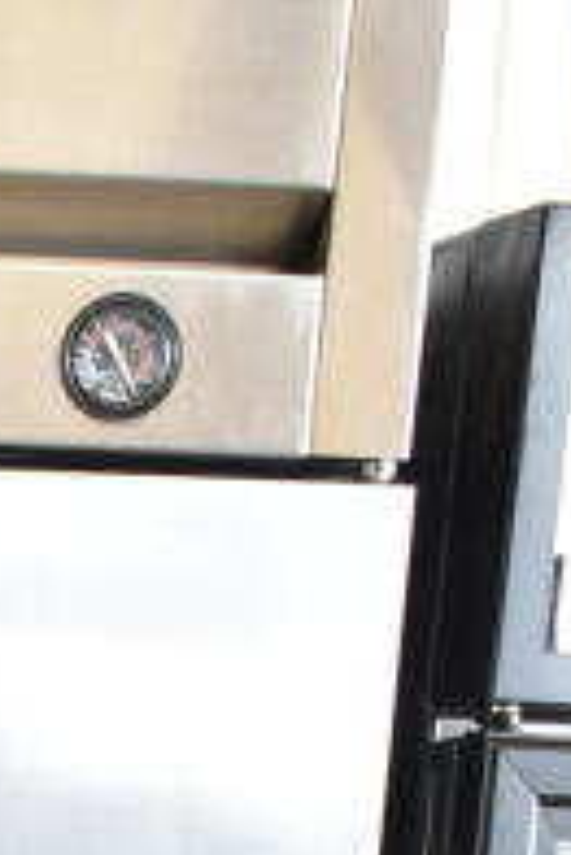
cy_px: 1605
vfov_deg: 13.0
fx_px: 3325
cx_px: -693
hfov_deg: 9.0
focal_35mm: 140
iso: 1600
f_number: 4
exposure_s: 1/60
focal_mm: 20
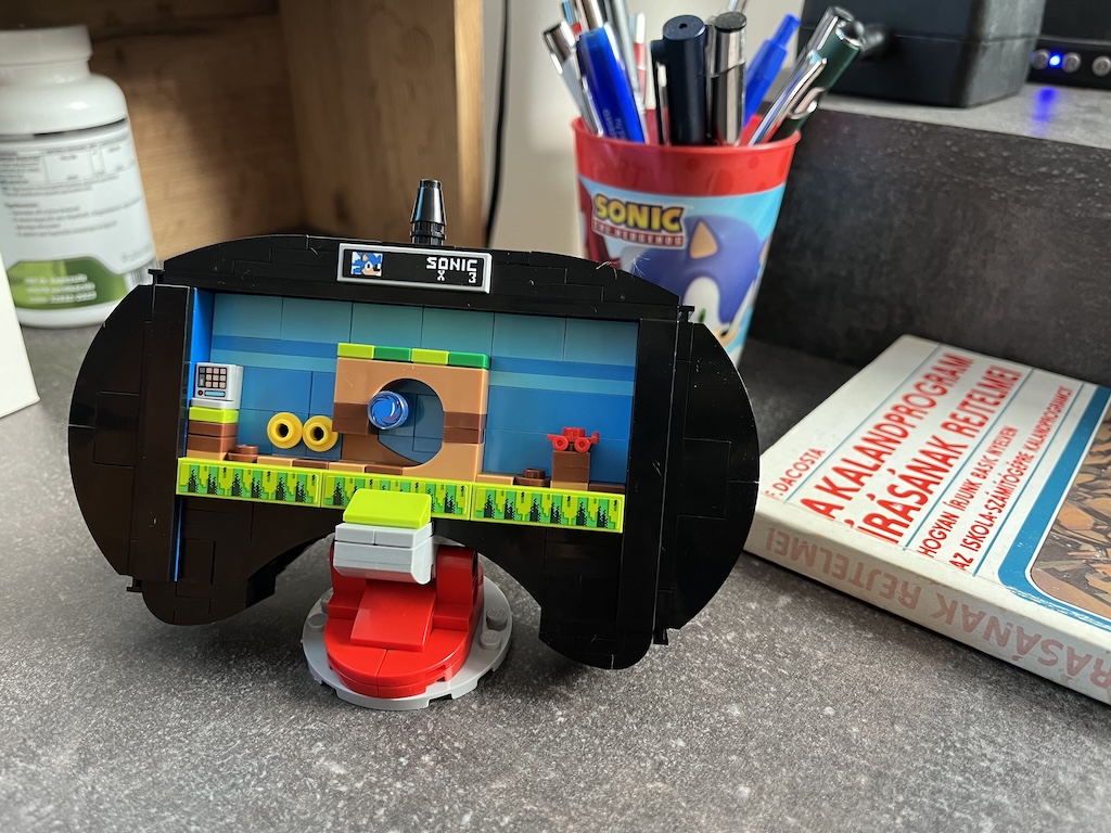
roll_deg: -2.3
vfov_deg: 53.1
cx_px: 556
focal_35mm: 26
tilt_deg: -28.4
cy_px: 416
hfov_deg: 67.3
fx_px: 834
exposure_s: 1/60
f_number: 1.6
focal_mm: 5.1
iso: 250
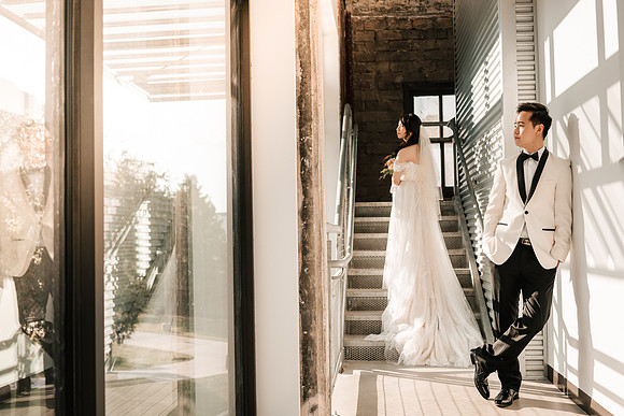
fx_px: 654
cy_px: 208
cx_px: 322
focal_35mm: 38
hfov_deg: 51.0
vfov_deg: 35.3
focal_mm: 35
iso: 100
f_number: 2.8
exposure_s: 1/500
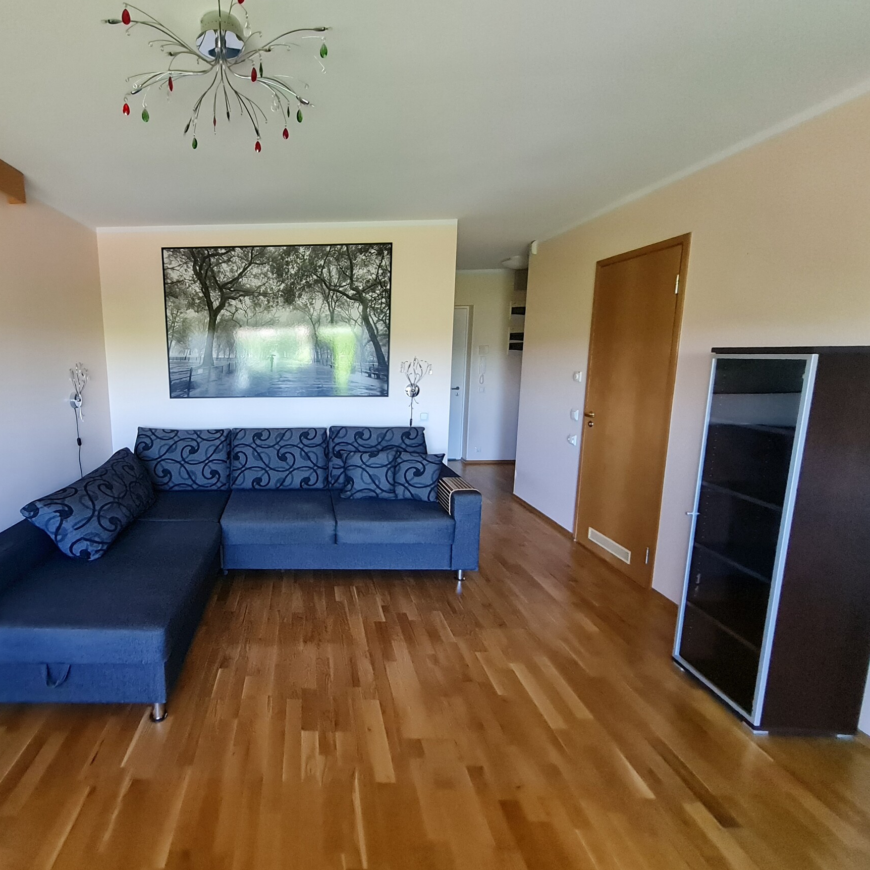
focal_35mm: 16
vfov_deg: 87.4
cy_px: 427
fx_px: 455
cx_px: 285
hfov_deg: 84.2
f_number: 2.2
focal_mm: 1.74
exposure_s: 1/33
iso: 500
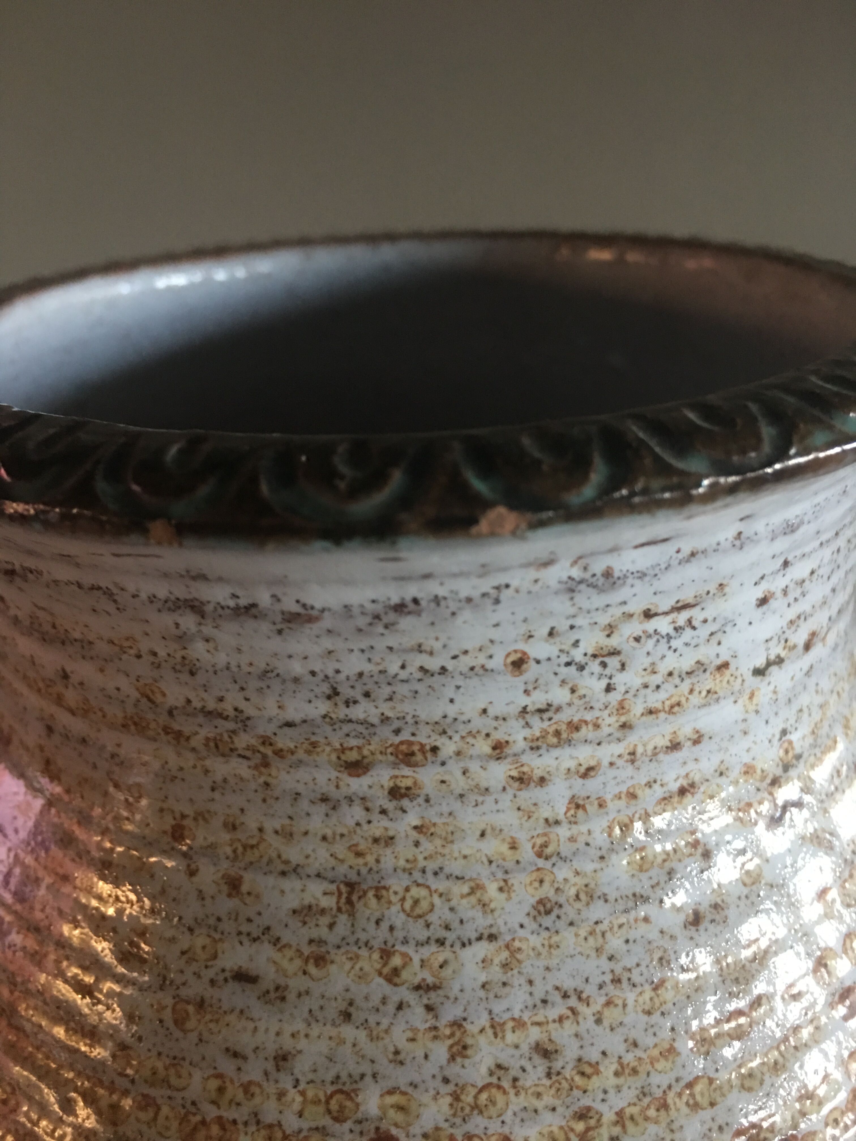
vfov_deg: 61.7
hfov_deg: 48.2
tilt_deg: -25.0
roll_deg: +3.1
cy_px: 570
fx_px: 956
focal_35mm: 29
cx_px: 428
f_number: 2.2
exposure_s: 1/17
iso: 100
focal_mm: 4.15
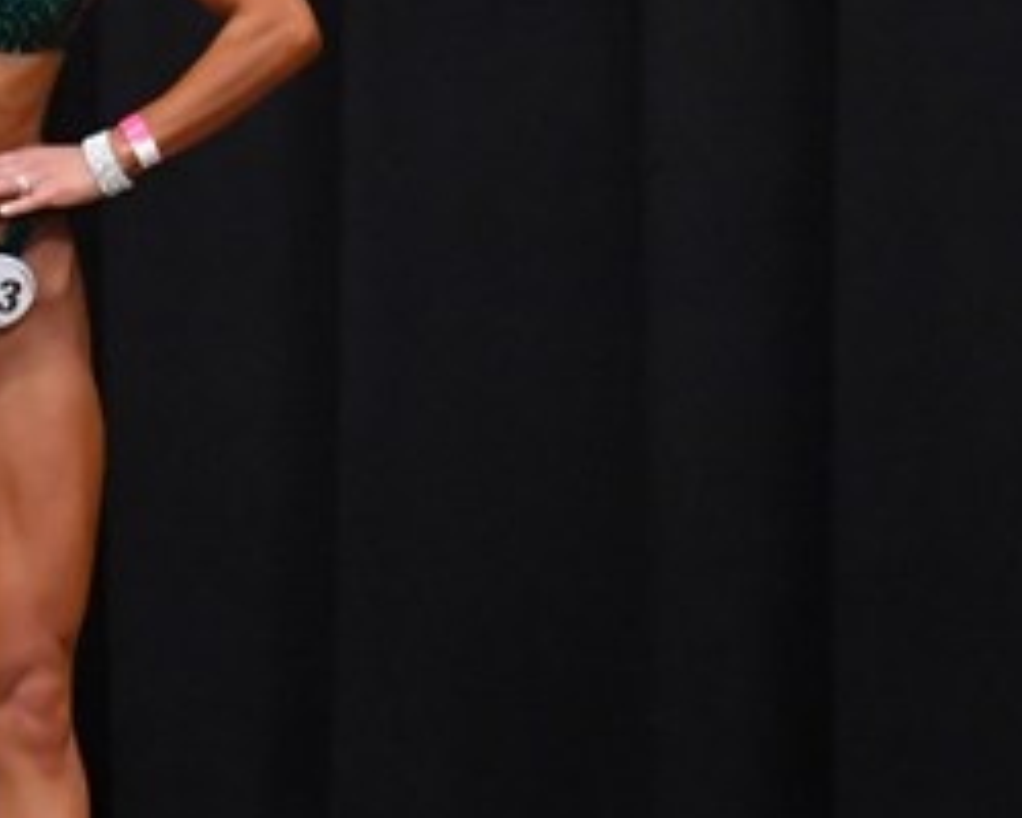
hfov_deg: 2.8
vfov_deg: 2.2
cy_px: 450
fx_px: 21082
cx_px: -157
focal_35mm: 697
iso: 6400
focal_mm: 160
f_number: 5.6
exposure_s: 1/400
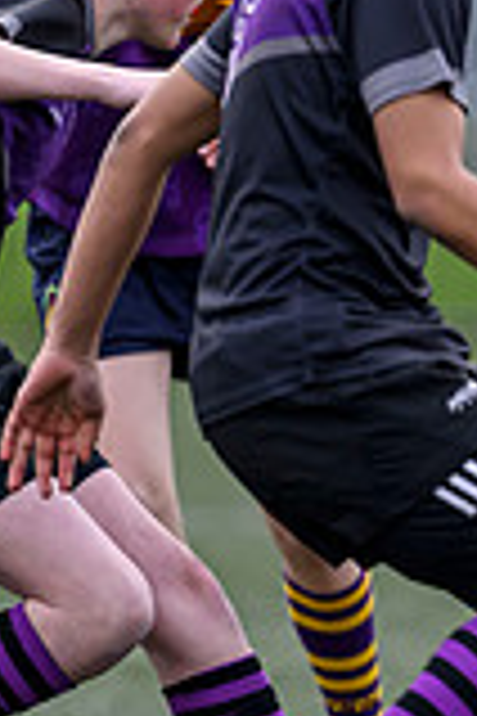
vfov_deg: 1.3
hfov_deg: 0.8
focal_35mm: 1636
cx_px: 1351
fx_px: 32513
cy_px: 460
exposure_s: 1/1600
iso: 500
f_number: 3.2
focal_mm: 400
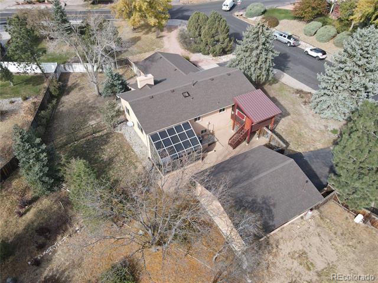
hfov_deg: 71.6
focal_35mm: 24
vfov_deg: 56.8
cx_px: 189
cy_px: 142
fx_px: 262
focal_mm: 4.5
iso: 100
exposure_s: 1/200
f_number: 2.8
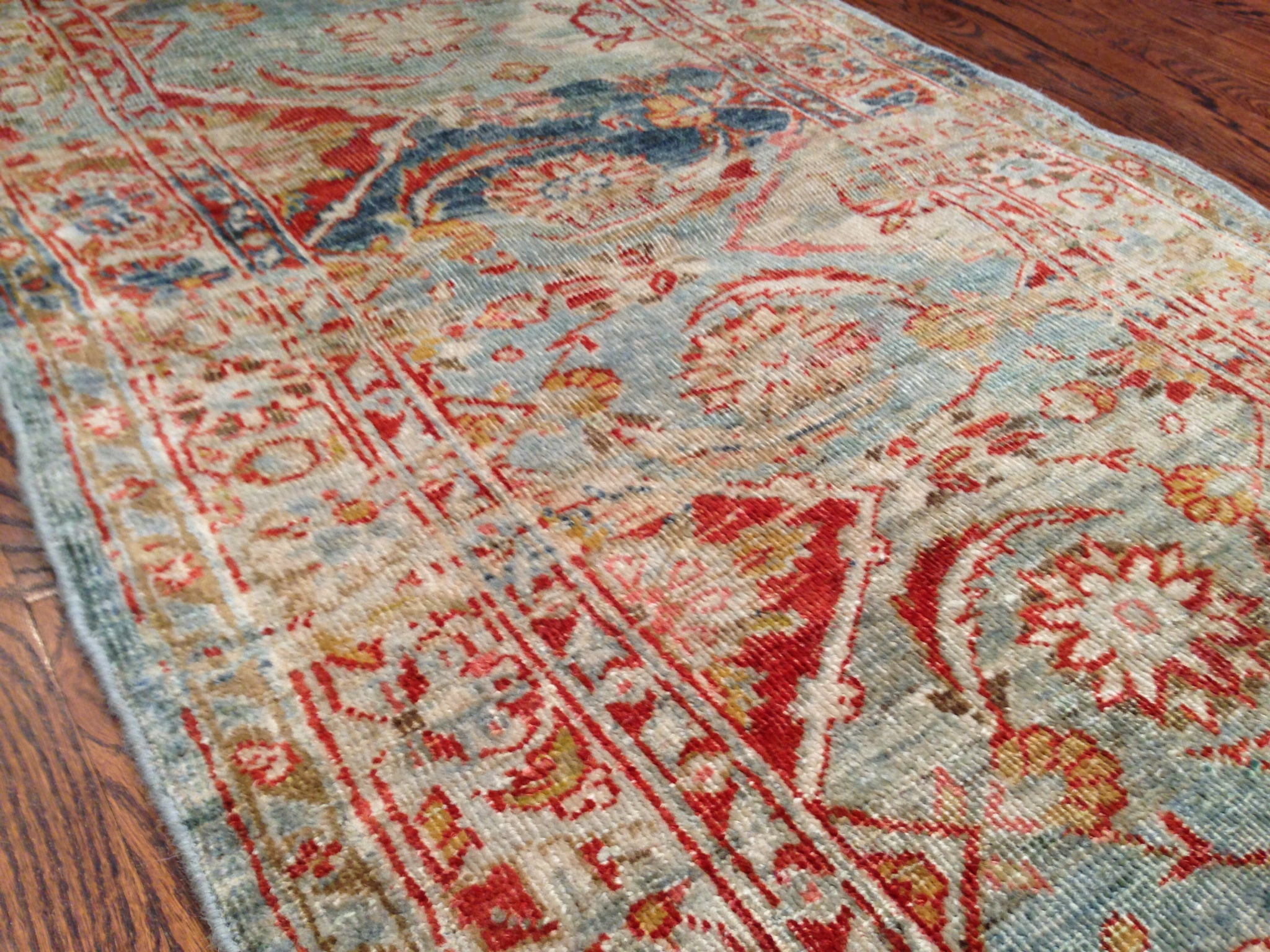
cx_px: 635
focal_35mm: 33
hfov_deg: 55.4
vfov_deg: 42.9
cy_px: 476
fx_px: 1211
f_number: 2.4
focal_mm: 4.12
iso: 80
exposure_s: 1/20
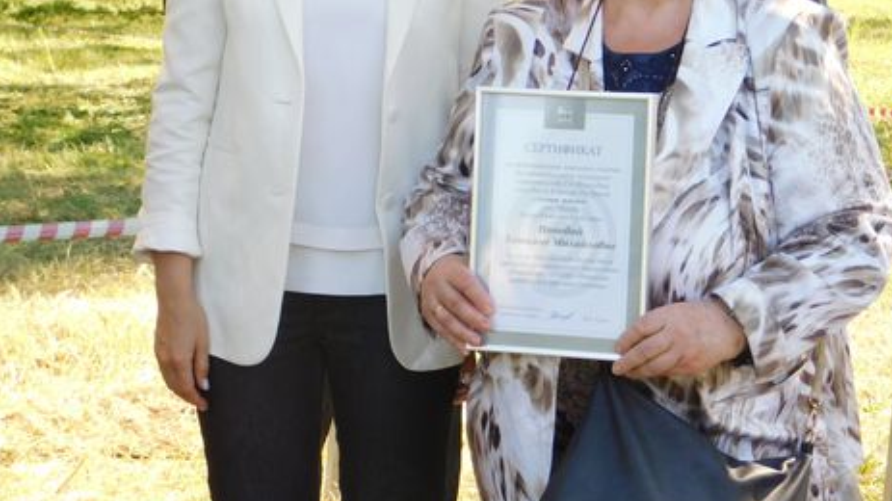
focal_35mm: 133
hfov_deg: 16.1
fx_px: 3144
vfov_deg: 9.1
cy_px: 77
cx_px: 533
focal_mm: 16.1
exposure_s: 1/160
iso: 125
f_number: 4.5
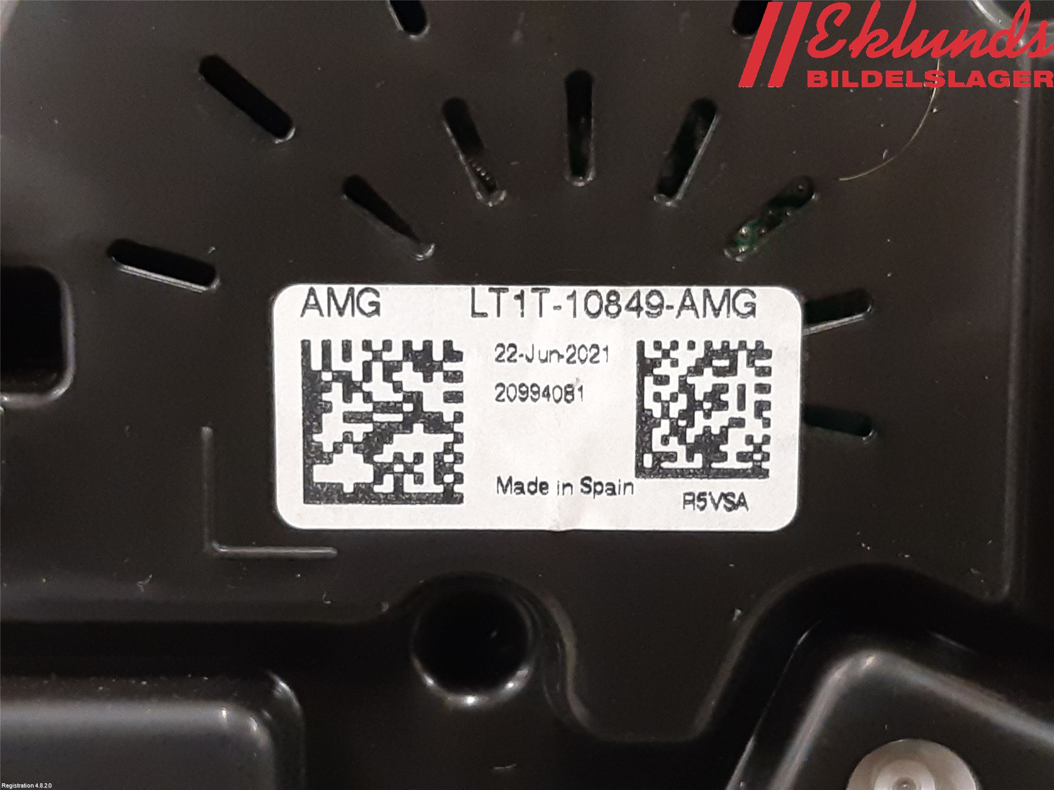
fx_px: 792
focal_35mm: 26
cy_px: 395
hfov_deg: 67.3
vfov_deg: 53.1
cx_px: 527
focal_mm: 3.93
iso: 250
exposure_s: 1/50
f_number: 1.7
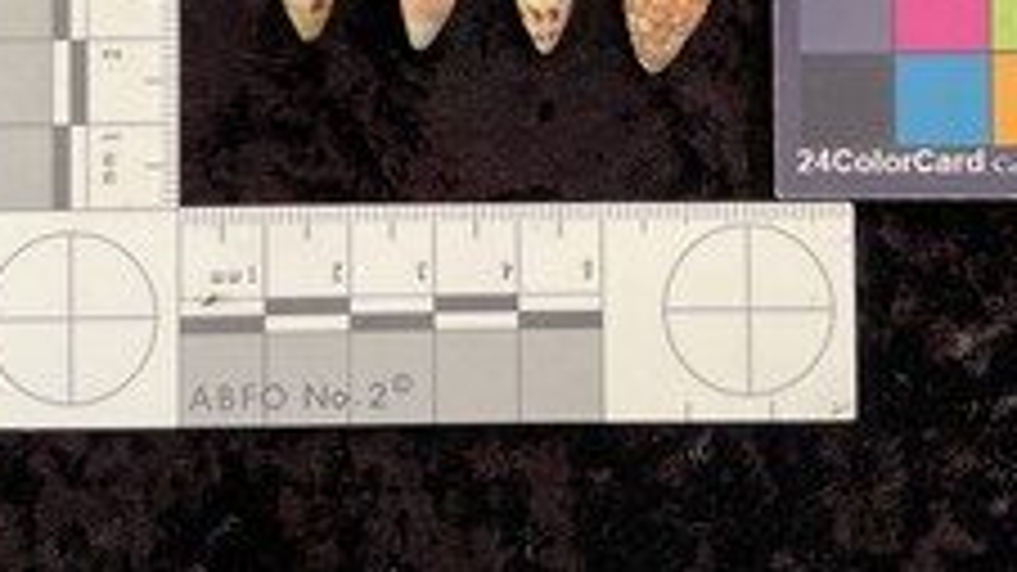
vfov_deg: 23.3
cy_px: -11
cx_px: 508
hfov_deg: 42.1
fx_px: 1321
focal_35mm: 49
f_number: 1.8
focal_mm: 3
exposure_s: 1/50
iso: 50
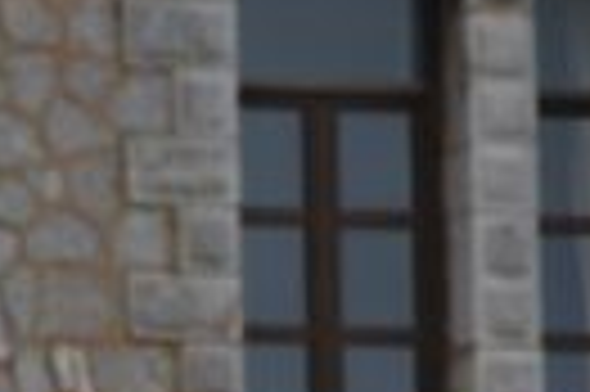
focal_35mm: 579
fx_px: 9475
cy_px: 676
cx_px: -477
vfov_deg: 2.4
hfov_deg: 3.5
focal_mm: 105
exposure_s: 1/250
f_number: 8
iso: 200
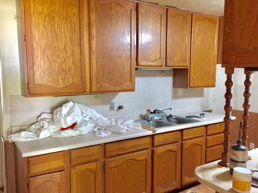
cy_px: 99
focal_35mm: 30
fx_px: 224
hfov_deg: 60.0
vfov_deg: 46.8
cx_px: 129
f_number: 2.2
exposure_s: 1/15
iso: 320
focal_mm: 4.15
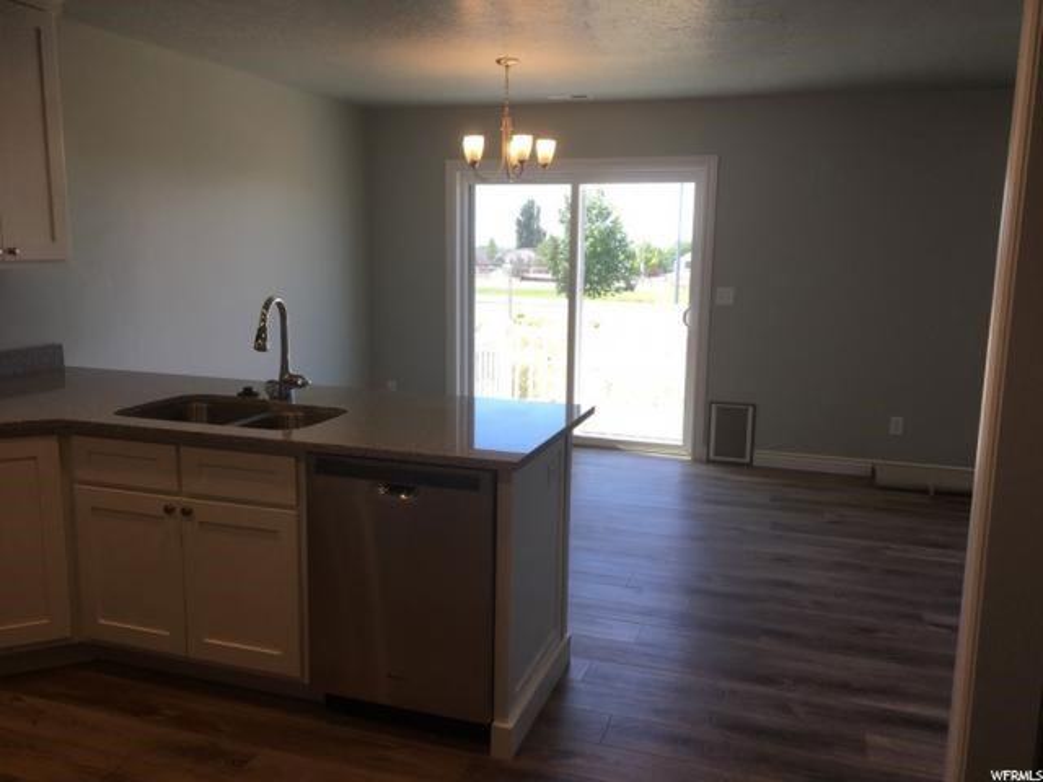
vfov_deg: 48.2
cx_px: 522
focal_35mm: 29
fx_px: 874
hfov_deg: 61.7
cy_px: 391
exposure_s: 1/125
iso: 25
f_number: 2.2
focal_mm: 4.15
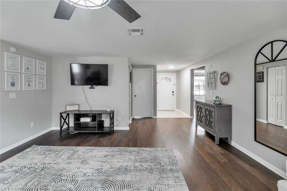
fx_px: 120
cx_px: 144
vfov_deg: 77.3
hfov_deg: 100.4
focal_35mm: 15
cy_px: 96
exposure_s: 1/30
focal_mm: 10
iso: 320
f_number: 4
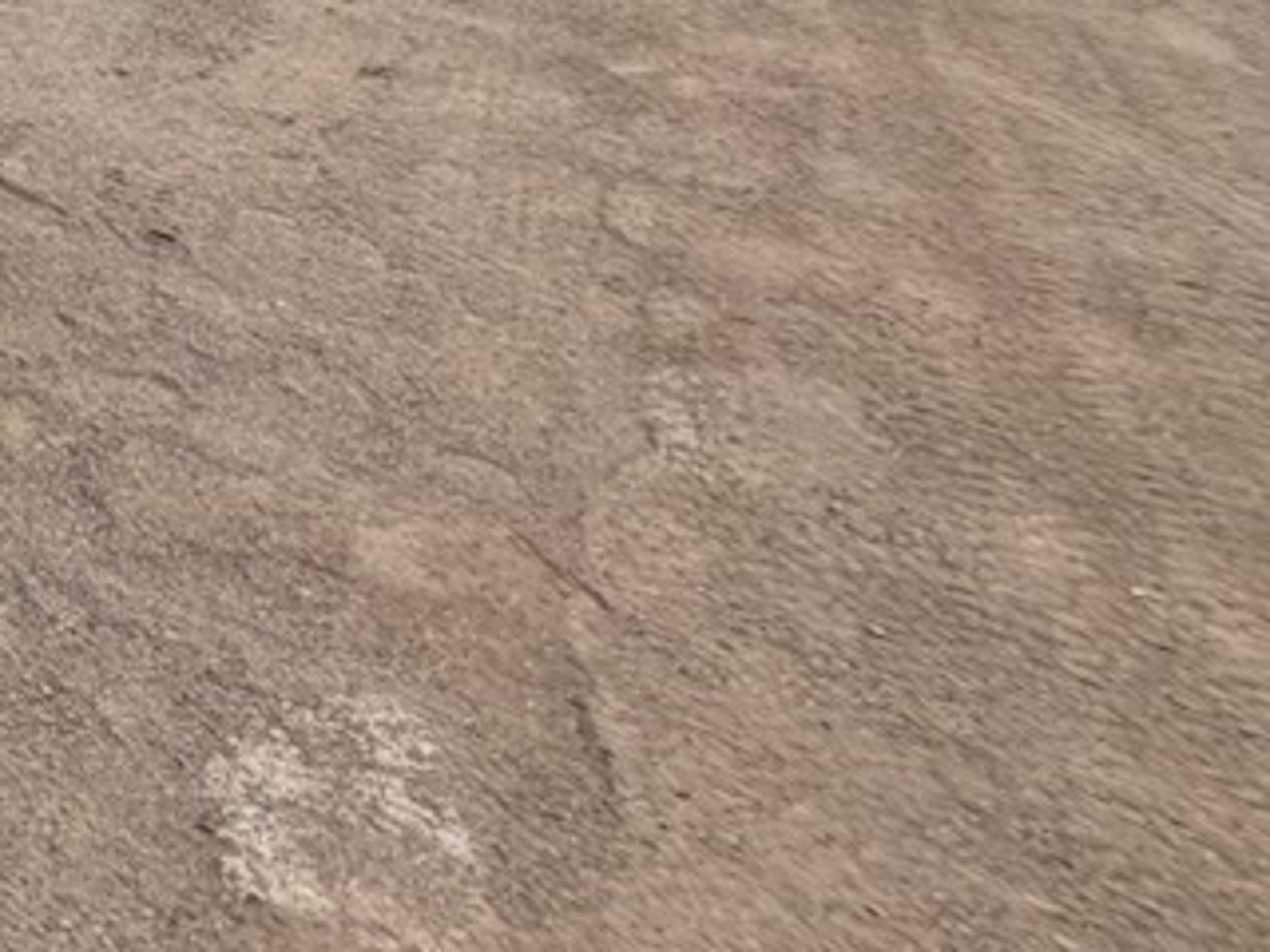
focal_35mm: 56
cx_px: -1143
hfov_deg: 20.5
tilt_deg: -15.6
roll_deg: -1.7
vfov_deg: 23.4
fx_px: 2055
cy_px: -250
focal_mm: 2.22
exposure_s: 1/770
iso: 40
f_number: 2.2
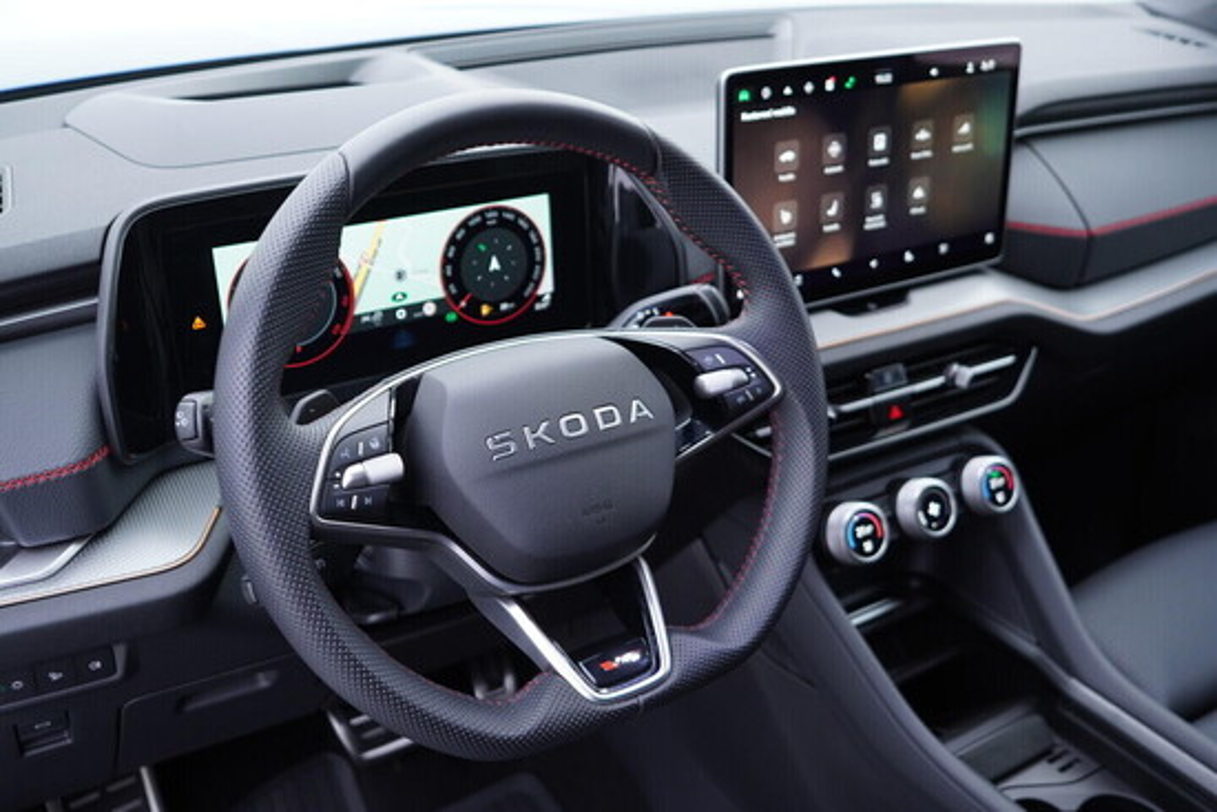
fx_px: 1217
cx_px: 608
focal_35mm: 36
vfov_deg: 36.9
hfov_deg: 53.1
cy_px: 406
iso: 250
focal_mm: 24
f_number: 2.8
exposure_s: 1/40
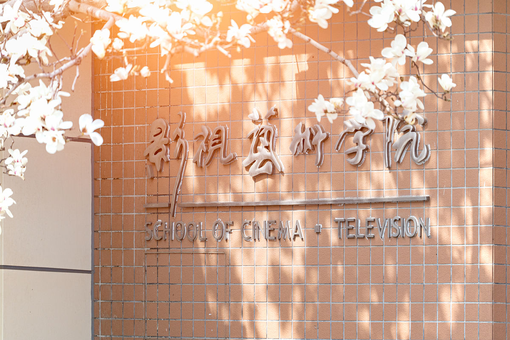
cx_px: 255
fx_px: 3584
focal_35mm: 253
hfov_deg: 8.1
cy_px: 170
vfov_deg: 5.4
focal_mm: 253
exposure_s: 1/640
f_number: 5.6
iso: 200
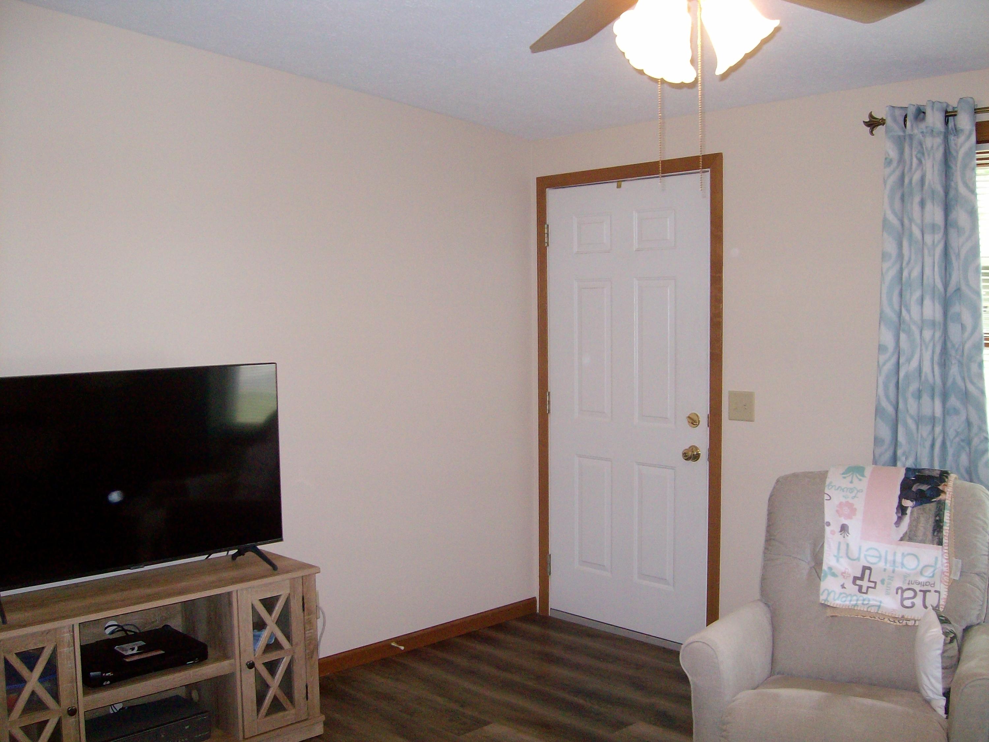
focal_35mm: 35
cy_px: 371
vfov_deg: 40.7
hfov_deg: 52.6
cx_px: 494
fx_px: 1000
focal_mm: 5.8
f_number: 2.8
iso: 237
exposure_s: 1/40
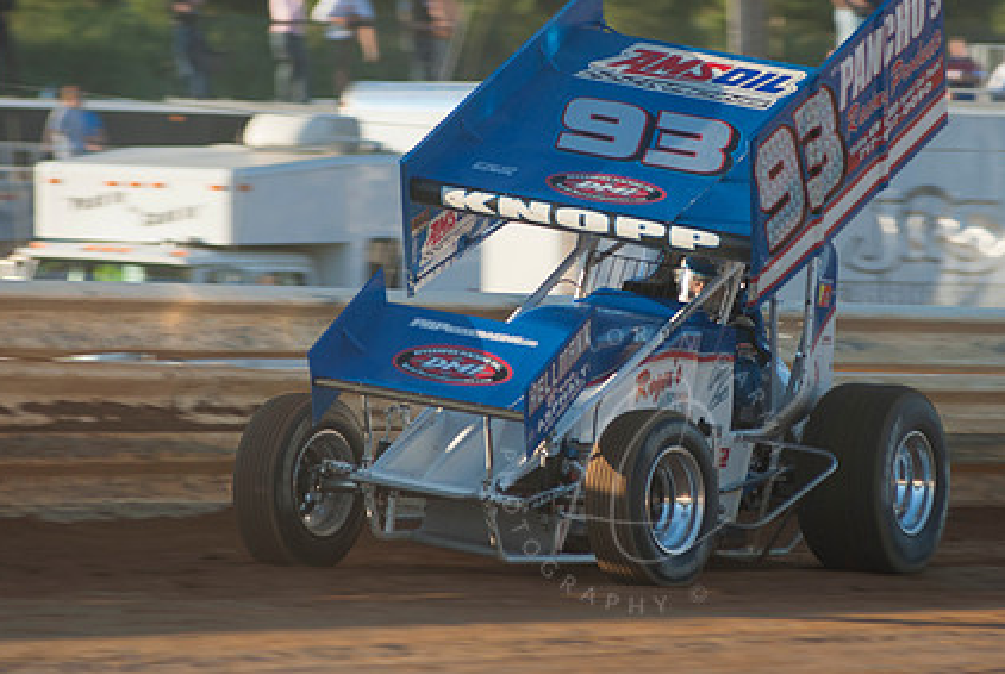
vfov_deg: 3.4
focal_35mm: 412
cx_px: 641
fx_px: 11522
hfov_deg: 5.0
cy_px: 248
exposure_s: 1/500
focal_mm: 200
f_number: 4
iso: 100
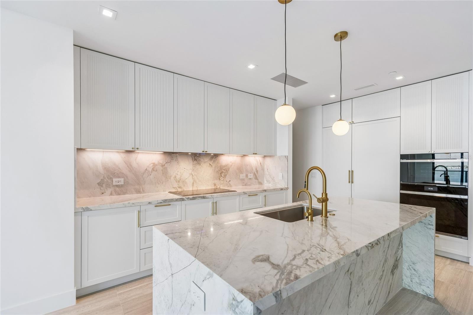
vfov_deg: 77.3
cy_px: 158
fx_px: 197
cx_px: 236
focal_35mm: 15
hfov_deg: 100.4
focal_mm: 10
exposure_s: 1/8
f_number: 7.1
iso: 100
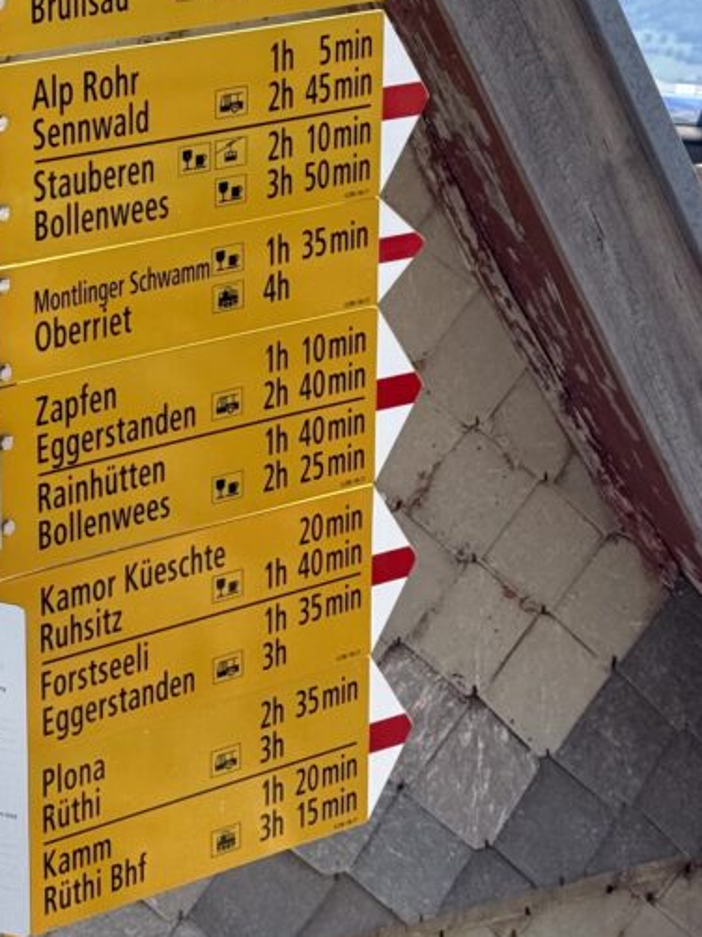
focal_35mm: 98
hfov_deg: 15.0
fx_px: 2652
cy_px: 62
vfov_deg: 19.6
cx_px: 136
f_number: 1.78
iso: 100
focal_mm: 6.76
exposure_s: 1/3534
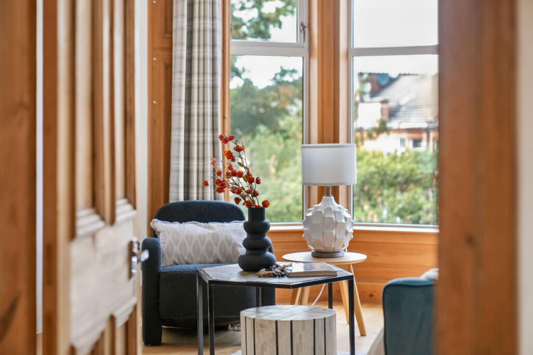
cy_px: 178
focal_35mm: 70
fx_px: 1036
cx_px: 266
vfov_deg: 19.5
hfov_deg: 28.8
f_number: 2.8
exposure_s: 1/320
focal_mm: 70
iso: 640
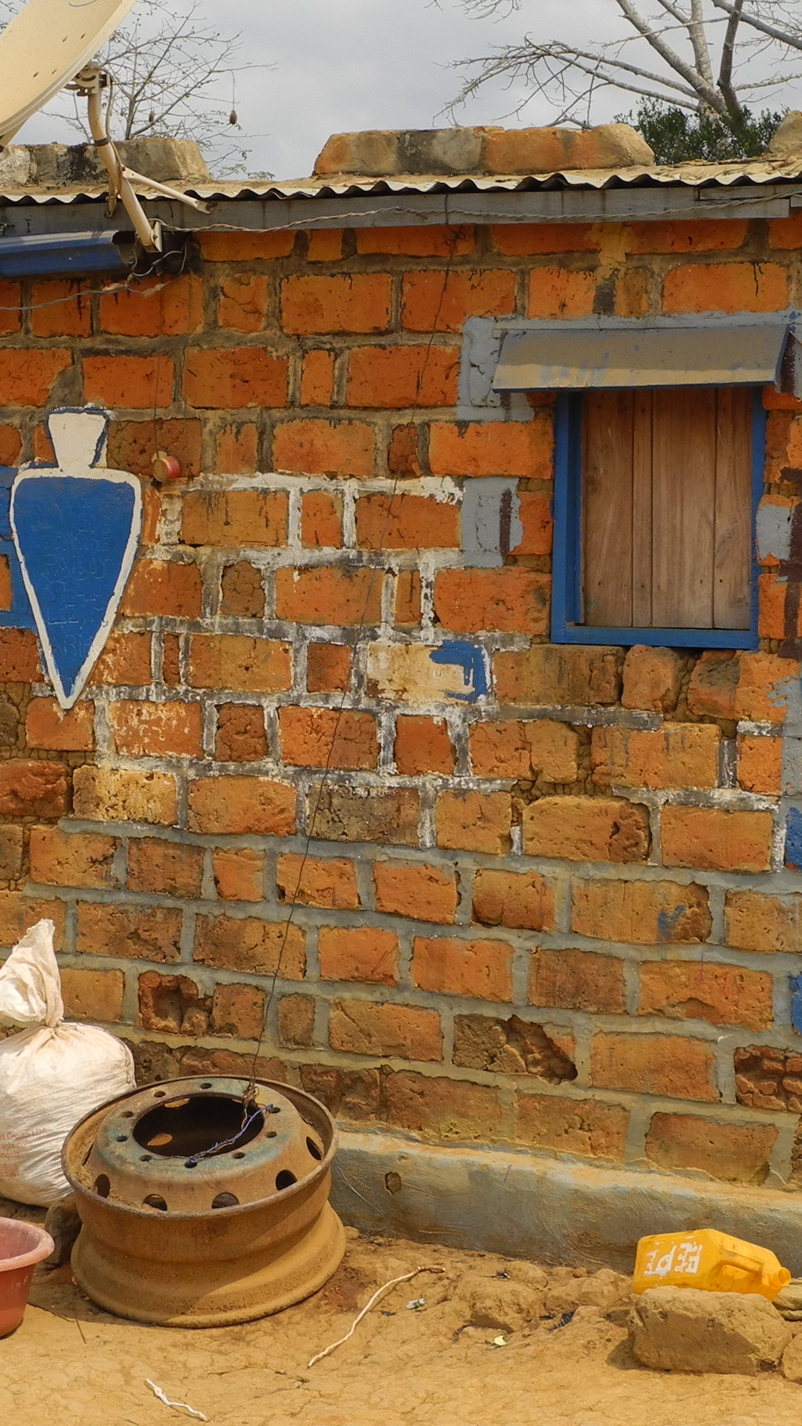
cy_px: 515
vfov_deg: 22.6
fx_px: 3554
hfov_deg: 12.9
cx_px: 347
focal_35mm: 94
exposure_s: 1/943
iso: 100
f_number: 4
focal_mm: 10.7
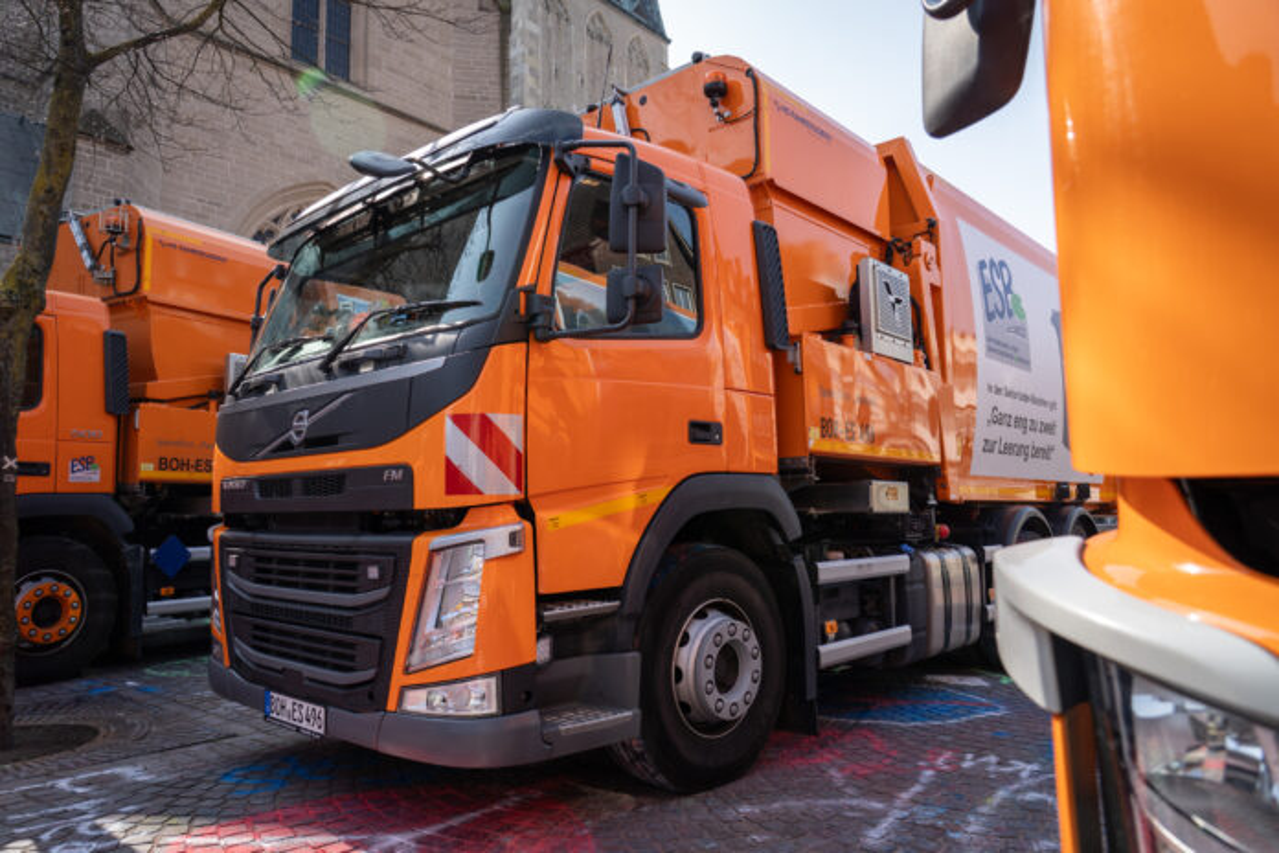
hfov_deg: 73.7
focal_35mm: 24
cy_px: 426
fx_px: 853
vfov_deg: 53.1
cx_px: 640
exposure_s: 1/200
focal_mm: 24
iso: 100
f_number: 5.6
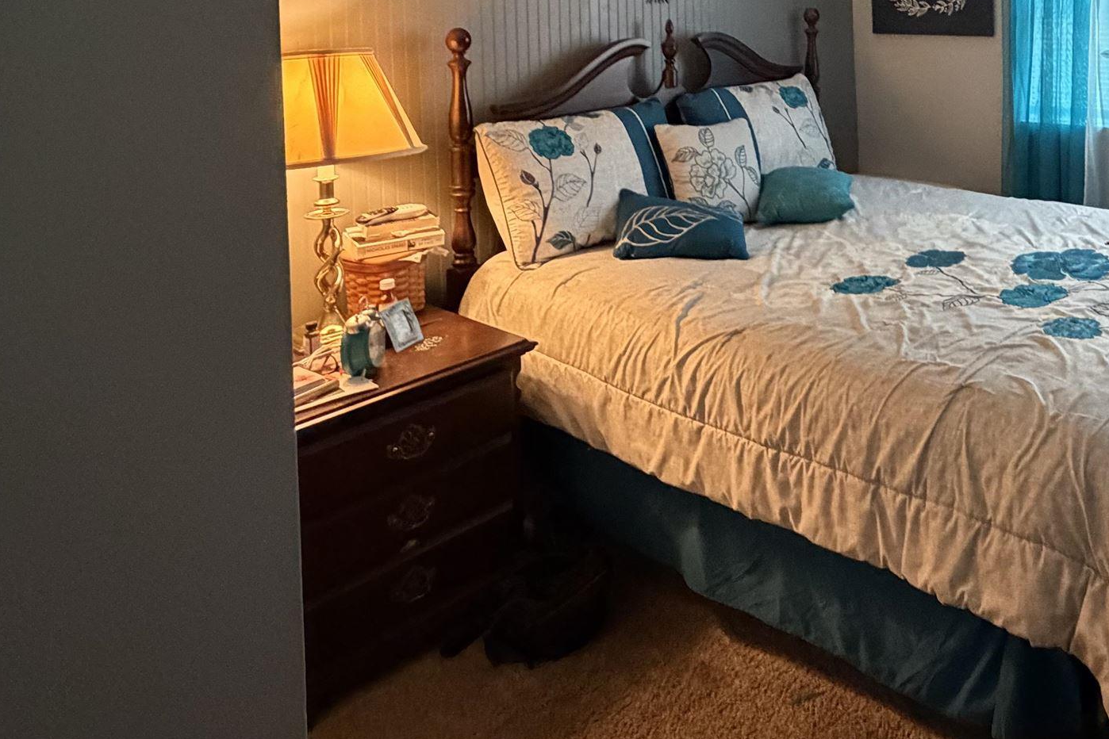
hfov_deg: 53.1
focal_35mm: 32
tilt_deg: -1.9
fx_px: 986
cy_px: 0
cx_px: 949
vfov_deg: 36.9
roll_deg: +0.6
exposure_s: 1/60
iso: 1000
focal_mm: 2.22
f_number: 2.2
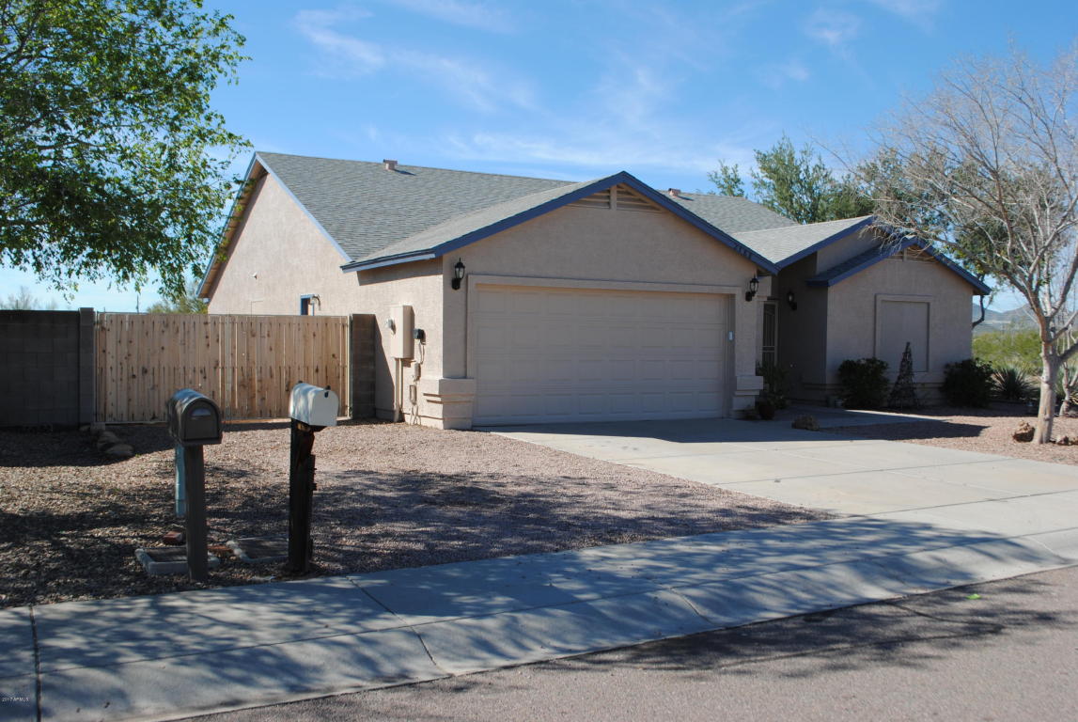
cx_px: 539
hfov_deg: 57.2
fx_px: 989
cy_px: 361
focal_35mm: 33
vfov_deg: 40.1
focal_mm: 22
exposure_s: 1/250
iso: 100
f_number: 8
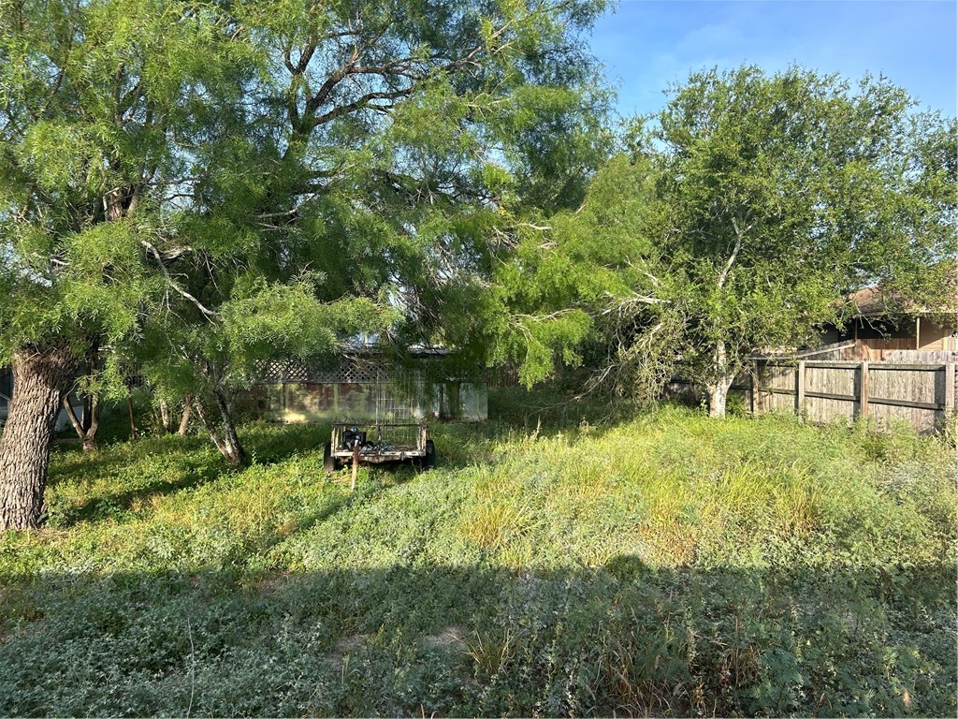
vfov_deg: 53.1
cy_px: 360
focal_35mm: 26
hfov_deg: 67.3
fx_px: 720
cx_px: 479
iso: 50
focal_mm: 5.7
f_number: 1.5
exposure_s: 1/1089
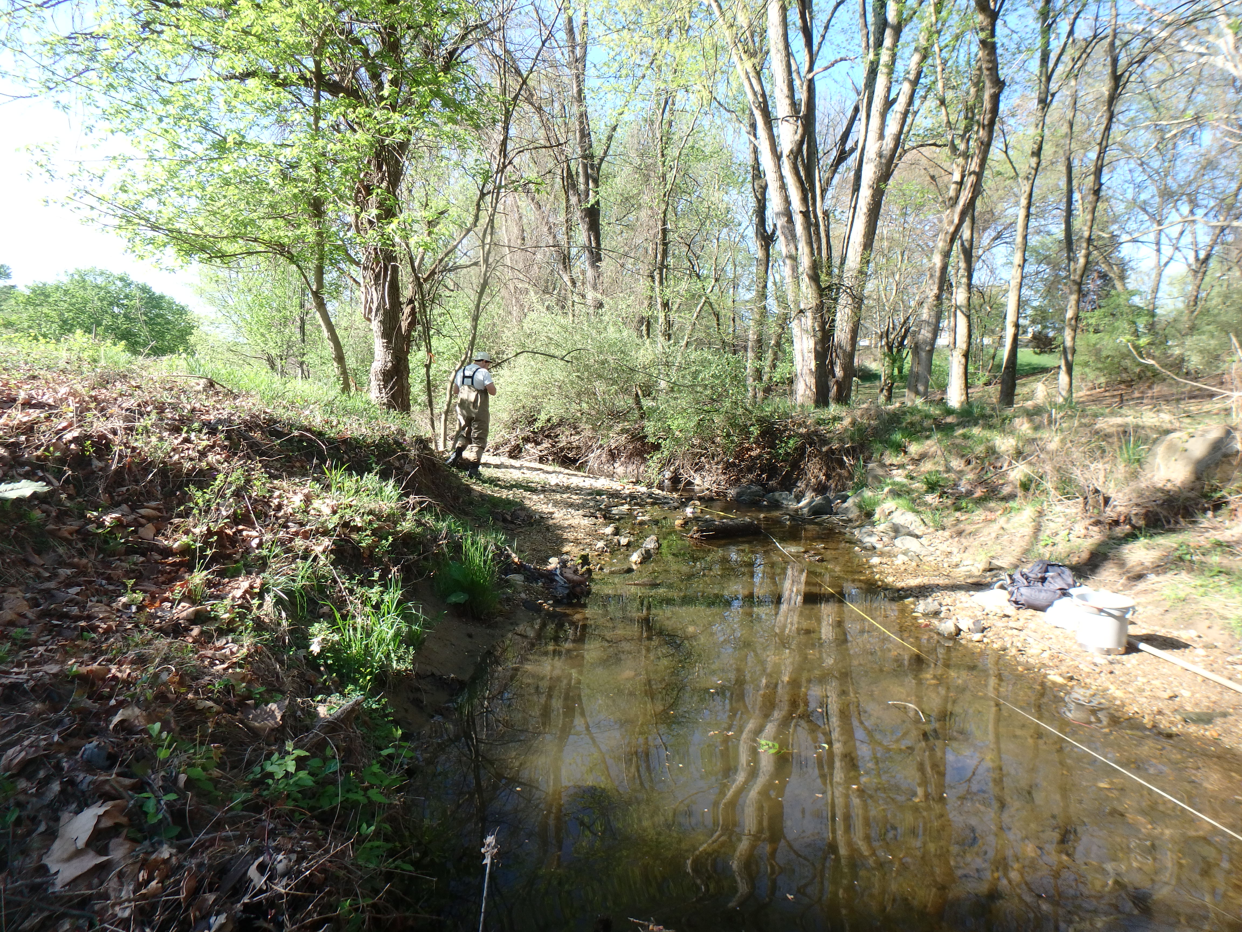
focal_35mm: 21
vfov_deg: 63.4
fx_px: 753
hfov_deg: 79.0
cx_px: 621
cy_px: 466
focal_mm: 3.7
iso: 125
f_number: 3.5
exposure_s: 1/250
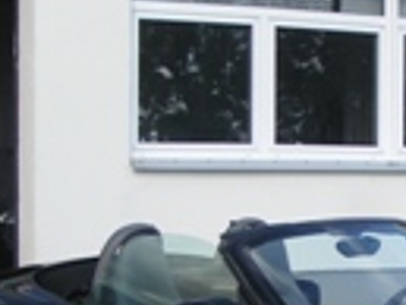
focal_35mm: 132
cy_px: 267
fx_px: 1550
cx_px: 337
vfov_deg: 11.2
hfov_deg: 14.8
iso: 50
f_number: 5.6
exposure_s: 1/250
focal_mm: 5.8
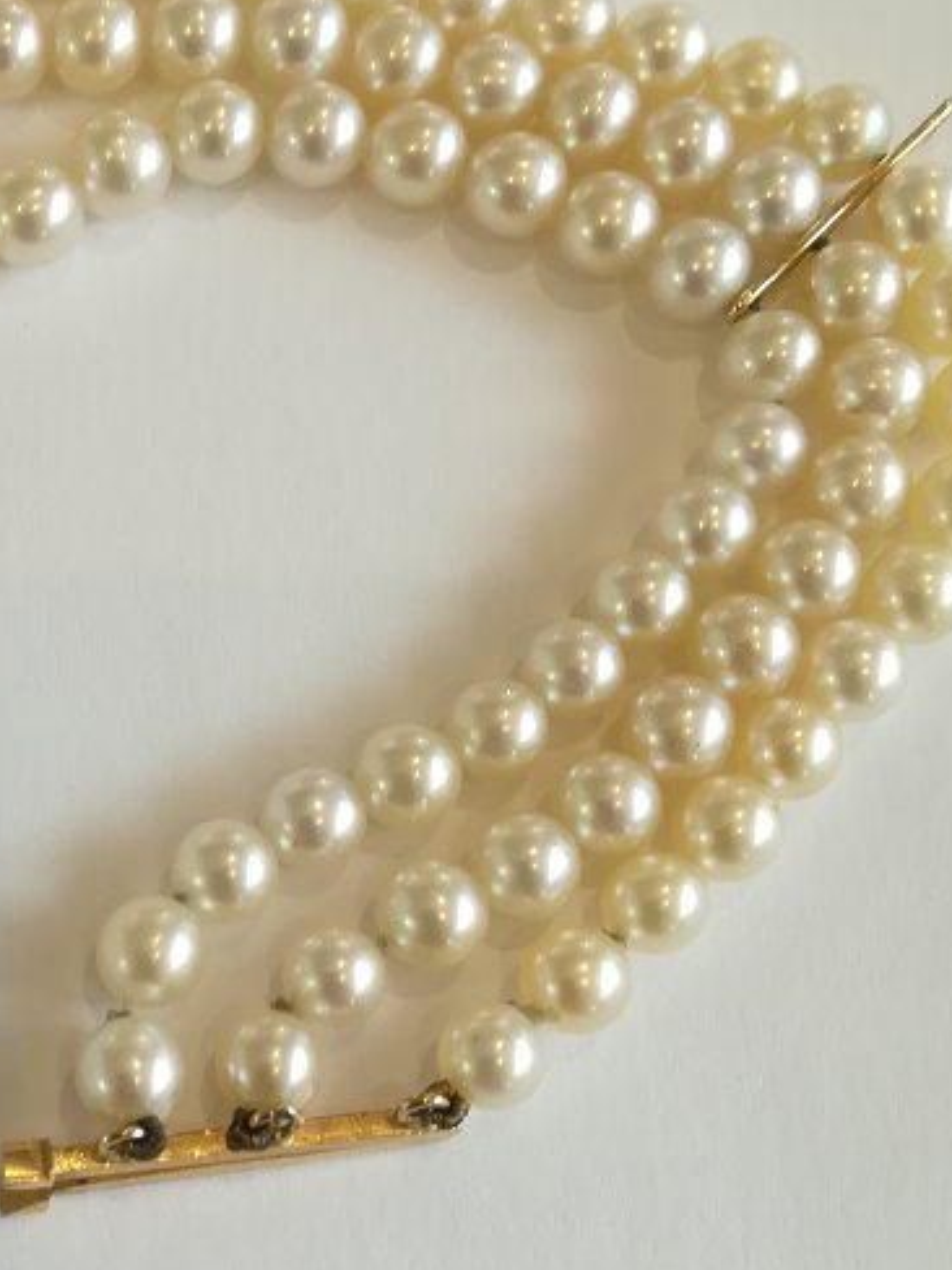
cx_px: -23
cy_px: 760
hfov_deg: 22.0
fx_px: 2347
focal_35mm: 64
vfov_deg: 30.2
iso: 80
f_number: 2.2
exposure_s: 1/50
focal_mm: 3.83
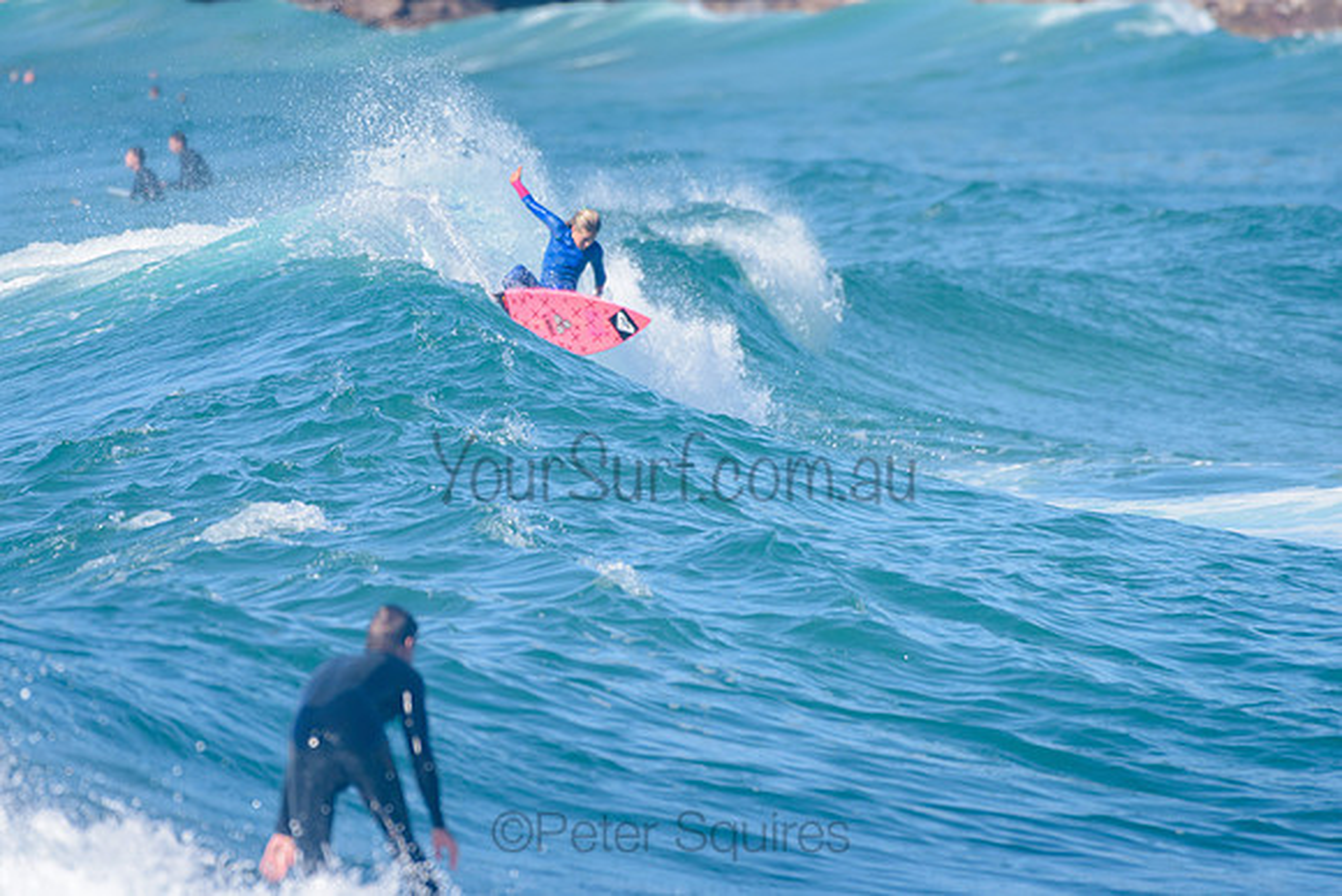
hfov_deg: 3.4
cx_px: 520
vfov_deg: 2.2
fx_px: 22848
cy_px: 347
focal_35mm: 613
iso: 280
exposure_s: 1/2000
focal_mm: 500
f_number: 5.6
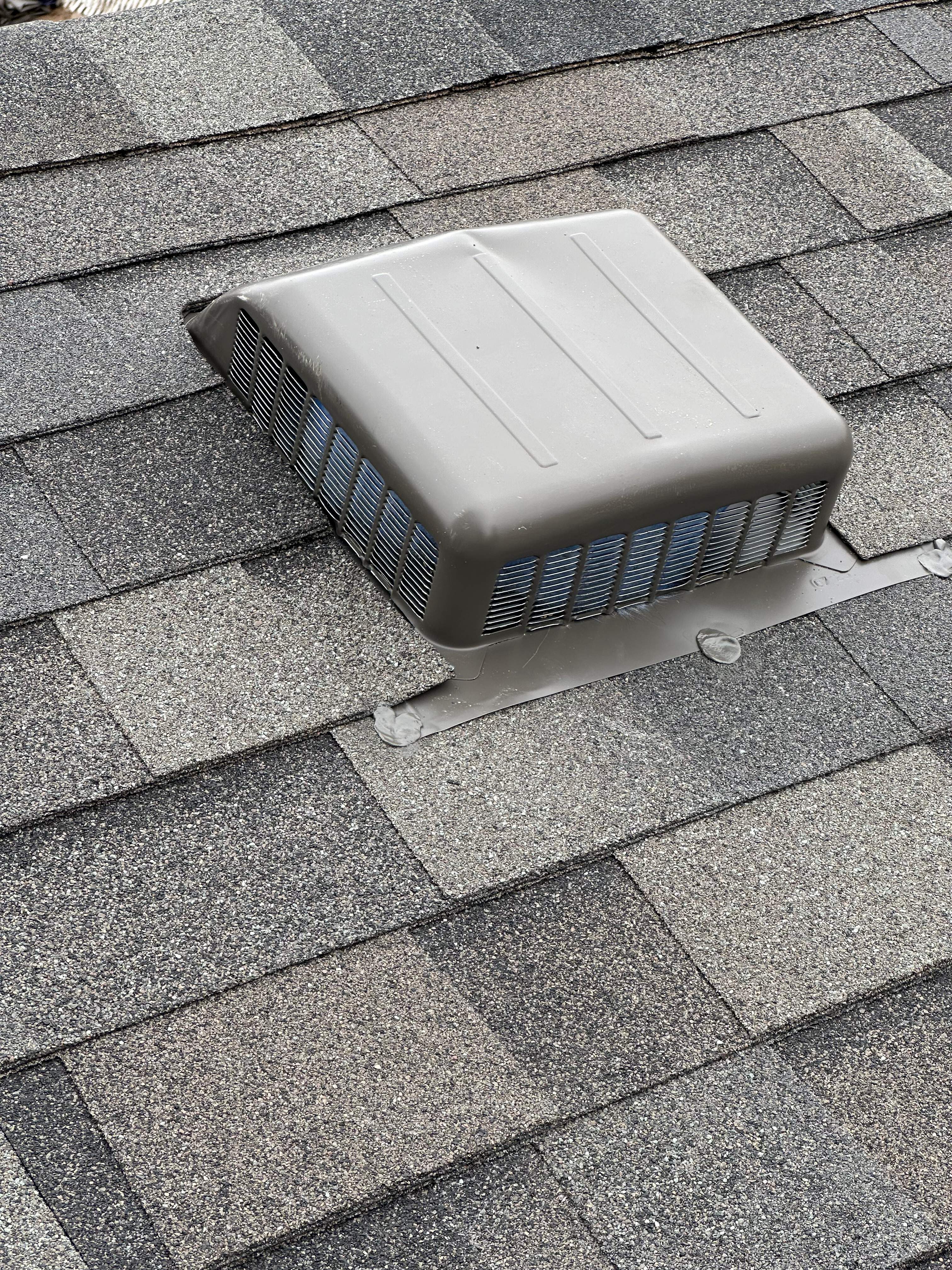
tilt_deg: -23.0
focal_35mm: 77
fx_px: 2824
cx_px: 476
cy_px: 635
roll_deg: +2.0
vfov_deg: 25.3
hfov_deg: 19.1
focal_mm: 9
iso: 32
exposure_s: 1/135
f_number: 2.8
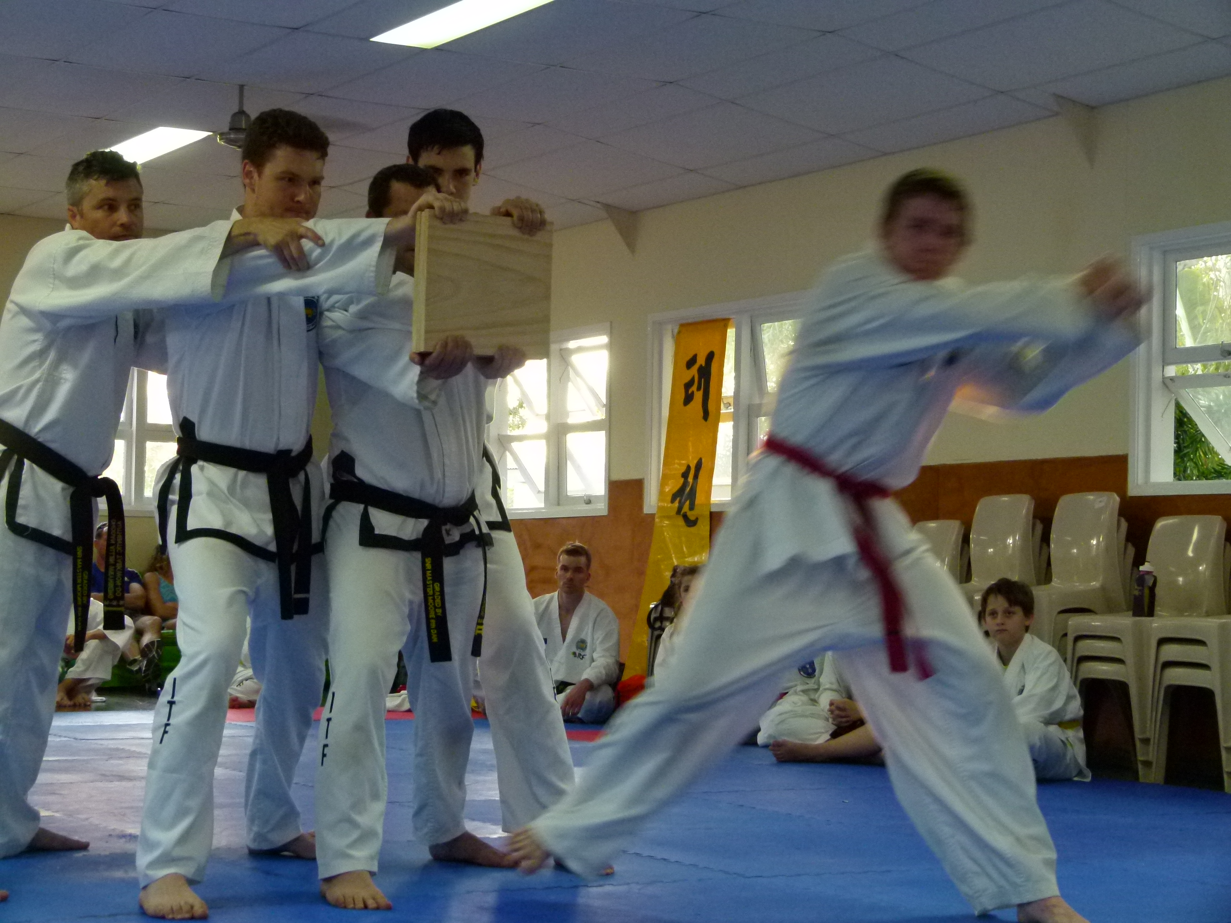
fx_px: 2383
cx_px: 616
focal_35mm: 67
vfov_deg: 21.9
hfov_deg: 29.0
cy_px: 462
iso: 400
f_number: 3.3
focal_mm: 12.1
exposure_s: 1/40
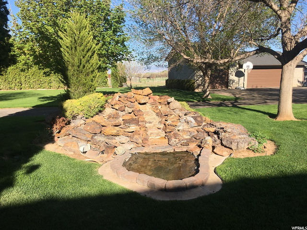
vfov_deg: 48.2
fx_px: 257
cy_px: 115
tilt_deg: -9.2
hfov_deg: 61.7
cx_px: 154
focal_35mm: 29
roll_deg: +0.8
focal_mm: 4.15
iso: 25
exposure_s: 1/1099
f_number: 2.2
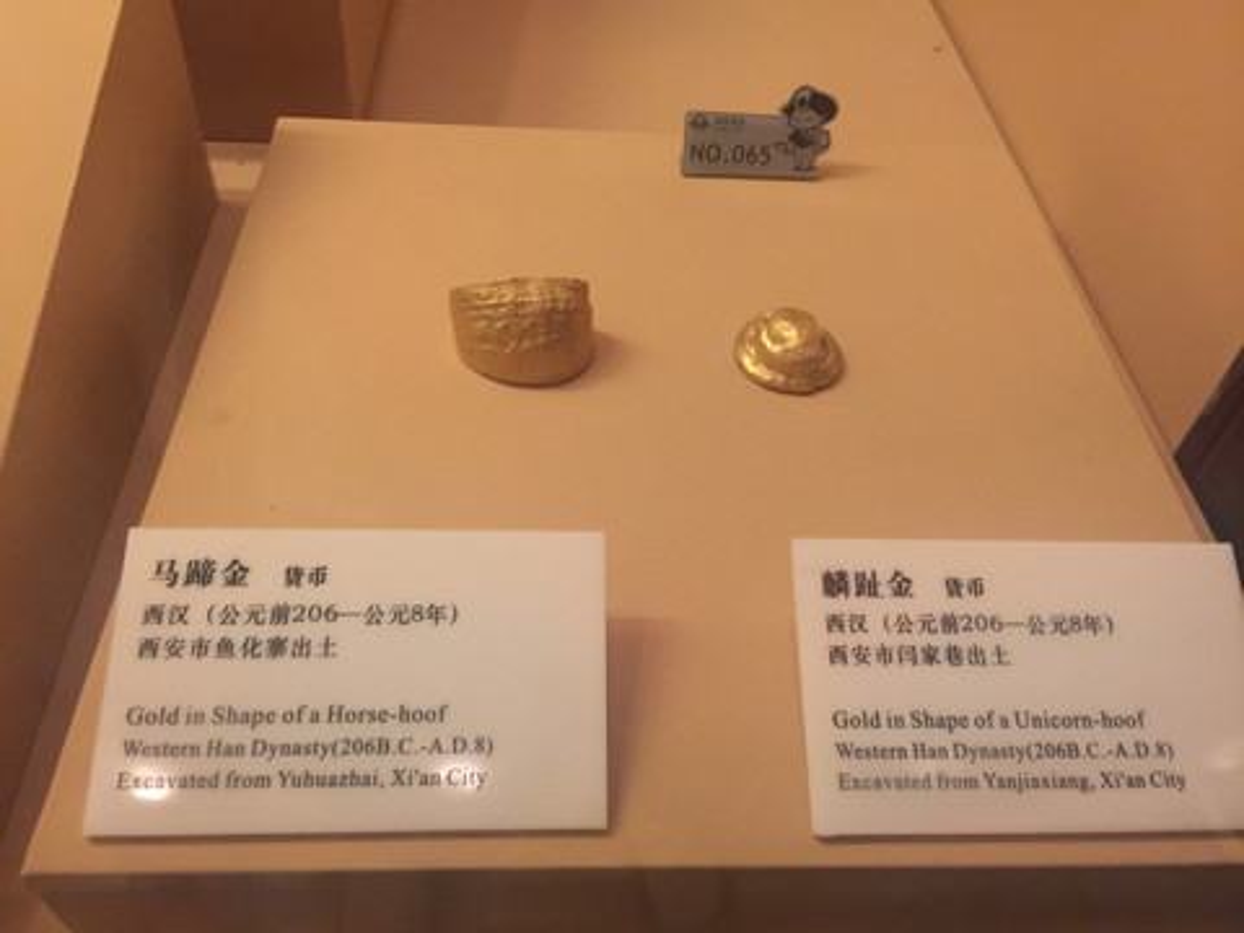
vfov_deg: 48.2
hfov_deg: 61.7
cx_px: 622
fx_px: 1042
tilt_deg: -47.2
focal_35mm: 29
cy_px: 466
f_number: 2.2
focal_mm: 4.15
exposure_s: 1/4
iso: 125
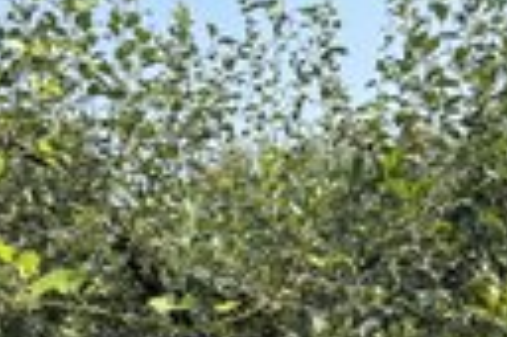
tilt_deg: -12.5
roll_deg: -0.6
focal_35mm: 78
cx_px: 214
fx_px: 1097
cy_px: 571
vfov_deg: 15.4
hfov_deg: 26.0
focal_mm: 6.76
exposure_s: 1/1042
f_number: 1.78
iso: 80
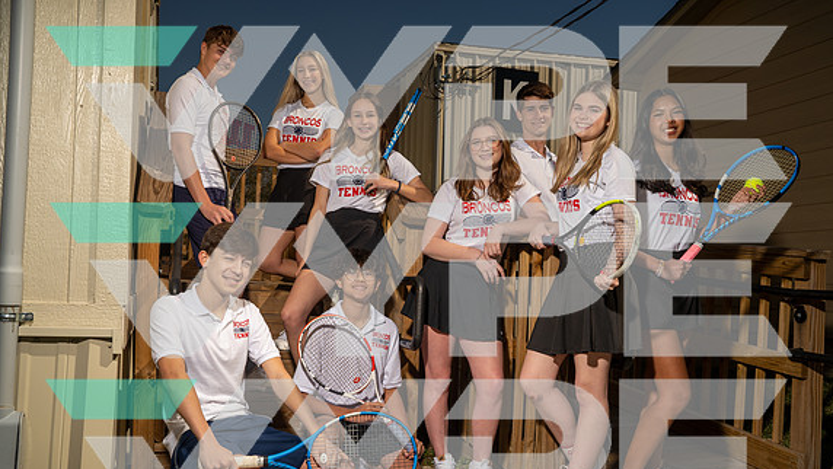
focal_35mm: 34
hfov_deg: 58.0
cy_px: 280
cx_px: 421
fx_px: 751
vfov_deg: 34.6
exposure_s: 1/250
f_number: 9
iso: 100
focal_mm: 32
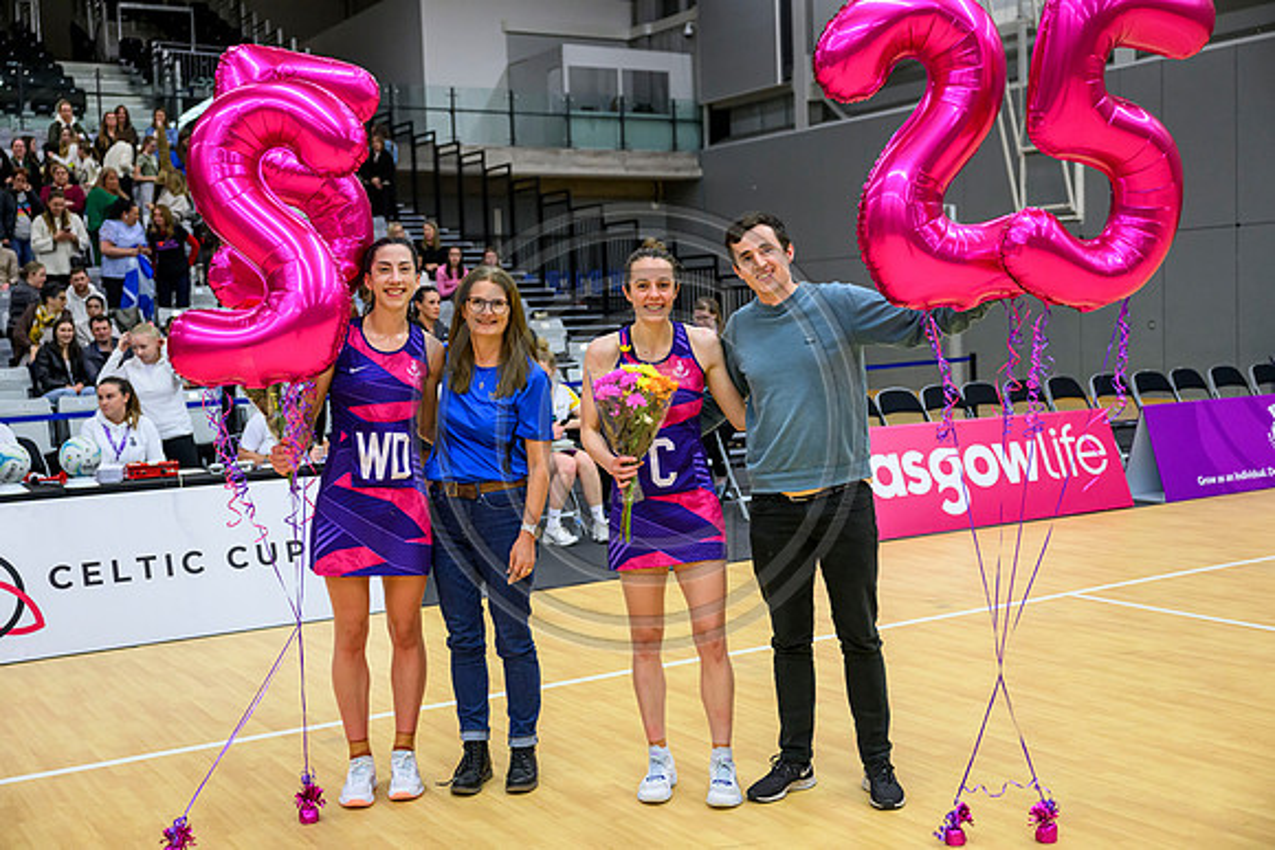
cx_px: 638
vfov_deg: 31.9
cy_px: 425
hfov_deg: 46.4
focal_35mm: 42
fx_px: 1488
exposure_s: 1/800
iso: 4000
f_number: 3.2
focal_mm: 42
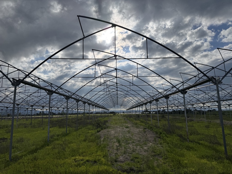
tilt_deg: +8.9
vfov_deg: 56.8
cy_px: 87
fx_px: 161
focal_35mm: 24
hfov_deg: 71.6
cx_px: 116
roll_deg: +1.0
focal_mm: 6.76
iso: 64
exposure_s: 1/15152
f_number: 1.78
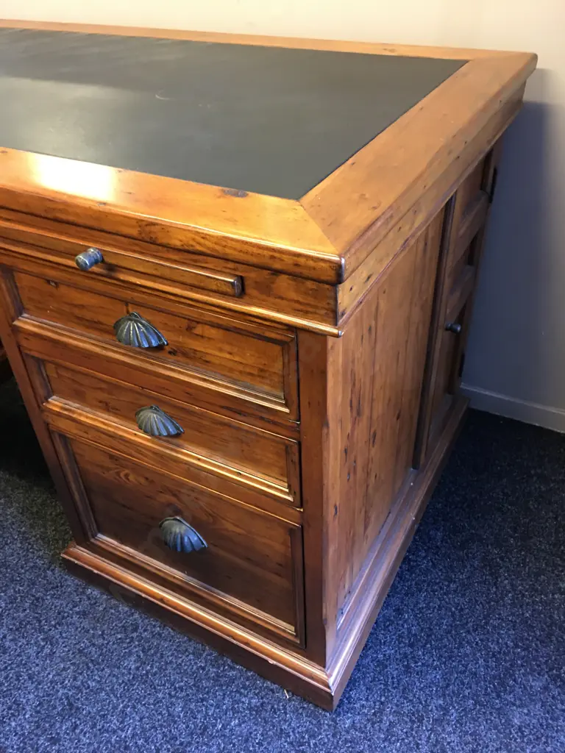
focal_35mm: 29
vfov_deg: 61.7
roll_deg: +1.5
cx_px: 282
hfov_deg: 48.2
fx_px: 631
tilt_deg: -36.9
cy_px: 376
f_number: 2.2
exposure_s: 1/8
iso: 100
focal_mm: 4.15
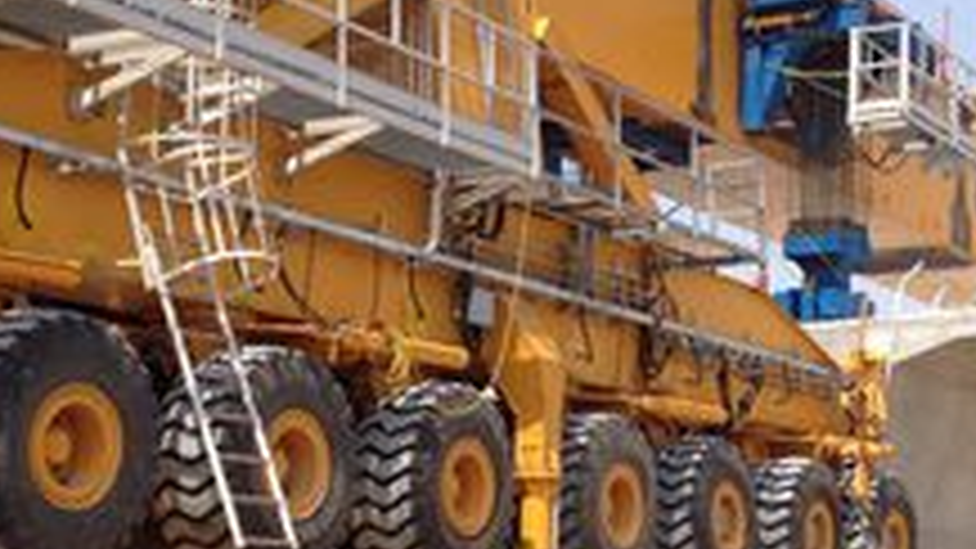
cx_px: 594
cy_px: 353
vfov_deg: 13.7
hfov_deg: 24.1
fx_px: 2277
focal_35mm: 88
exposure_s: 1/1227
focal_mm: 4.28
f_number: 2.4
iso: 64
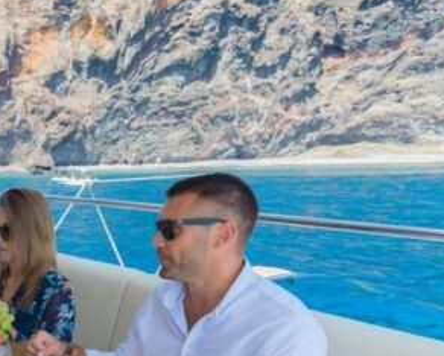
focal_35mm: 42
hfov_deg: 37.6
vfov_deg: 33.0
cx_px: -27
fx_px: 552
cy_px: 349
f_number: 8
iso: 320
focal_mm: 17
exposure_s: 1/160
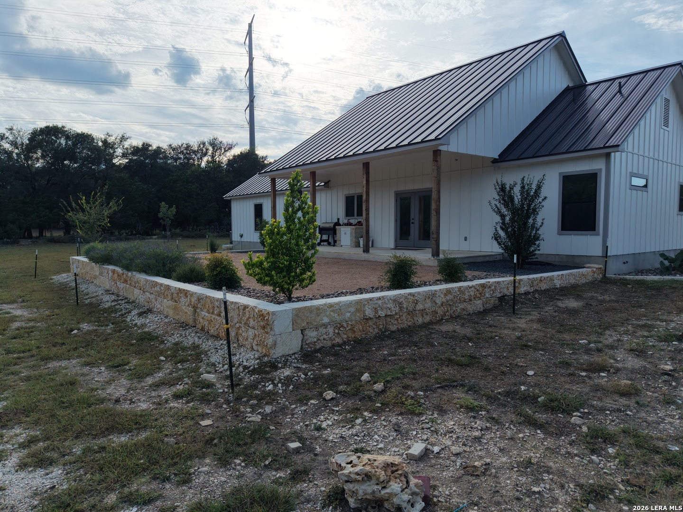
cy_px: 256
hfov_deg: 71.6
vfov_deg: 56.8
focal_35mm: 24
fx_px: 474
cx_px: 342
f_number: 1.8
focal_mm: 8.67
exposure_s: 1/6400
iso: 400
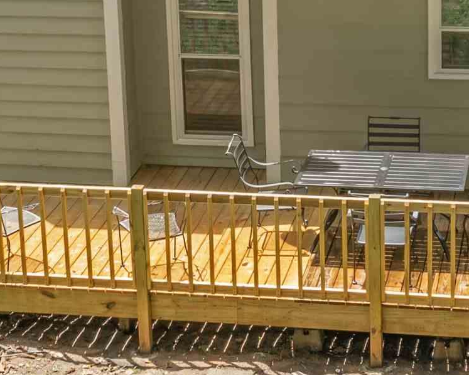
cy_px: 9
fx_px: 1499
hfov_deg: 17.7
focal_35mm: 108
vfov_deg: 14.1
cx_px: 328
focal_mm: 10.26
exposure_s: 1/30
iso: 100
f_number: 5.6
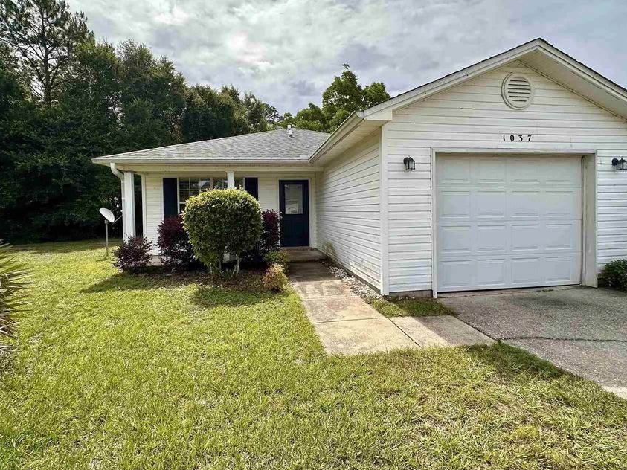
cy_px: 214
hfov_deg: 91.0
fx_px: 308
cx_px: 308
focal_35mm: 17
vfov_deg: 74.6
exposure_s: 1/1887
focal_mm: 2.22
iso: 40
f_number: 2.2
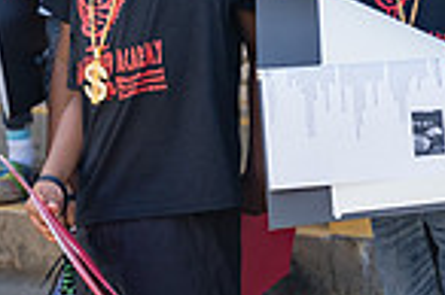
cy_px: 32
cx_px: 171
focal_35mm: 243
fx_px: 3000
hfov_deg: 8.5
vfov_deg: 5.6
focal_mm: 61
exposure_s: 1/250
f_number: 4
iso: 200
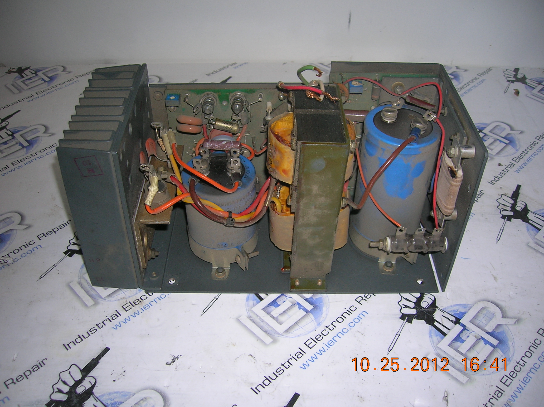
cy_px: 204
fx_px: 534
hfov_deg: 54.0
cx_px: 272
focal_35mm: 34
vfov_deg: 41.7
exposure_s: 1/60.1
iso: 50
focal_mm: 5.7
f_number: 2.9
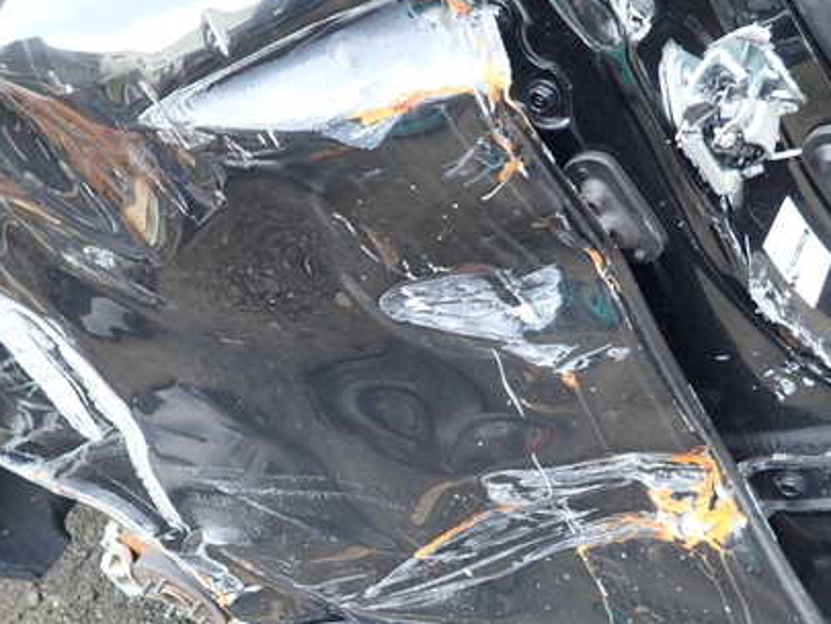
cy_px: 316
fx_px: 888
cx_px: 433
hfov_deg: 50.1
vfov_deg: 38.7
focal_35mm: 37
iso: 100
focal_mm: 4.5
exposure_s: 1/80
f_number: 2
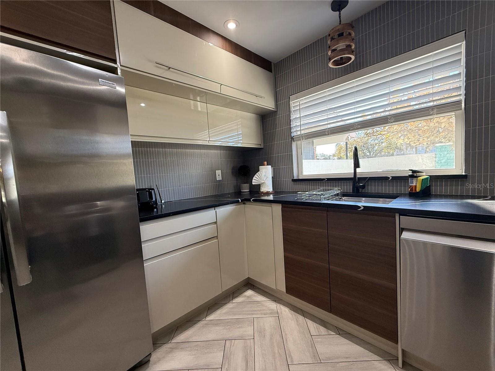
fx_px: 200
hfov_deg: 102.1
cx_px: 248
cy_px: 186
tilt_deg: -2.6
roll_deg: +3.9
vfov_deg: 85.7
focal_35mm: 14
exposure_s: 1/120
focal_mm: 2.22
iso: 200
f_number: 2.2
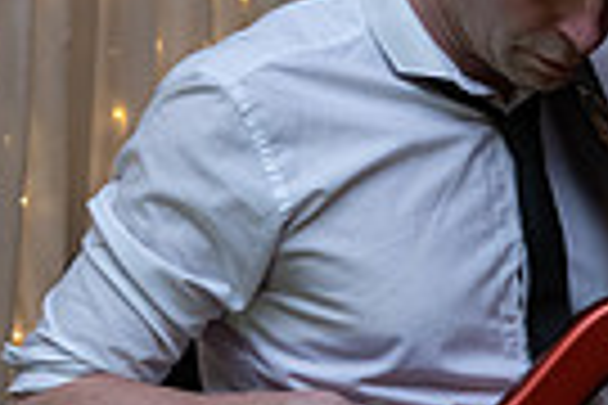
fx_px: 2618
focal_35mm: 155
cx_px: 766
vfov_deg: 8.8
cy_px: 286
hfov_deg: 12.9
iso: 1000
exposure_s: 1/160
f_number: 3.5
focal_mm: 36
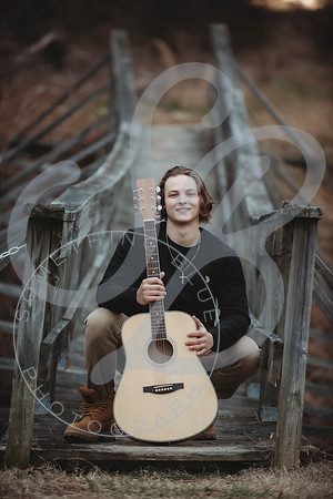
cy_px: 250
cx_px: 166
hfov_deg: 6.9
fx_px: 2775
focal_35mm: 200
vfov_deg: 10.3
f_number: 2.8
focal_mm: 200
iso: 500
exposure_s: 1/320
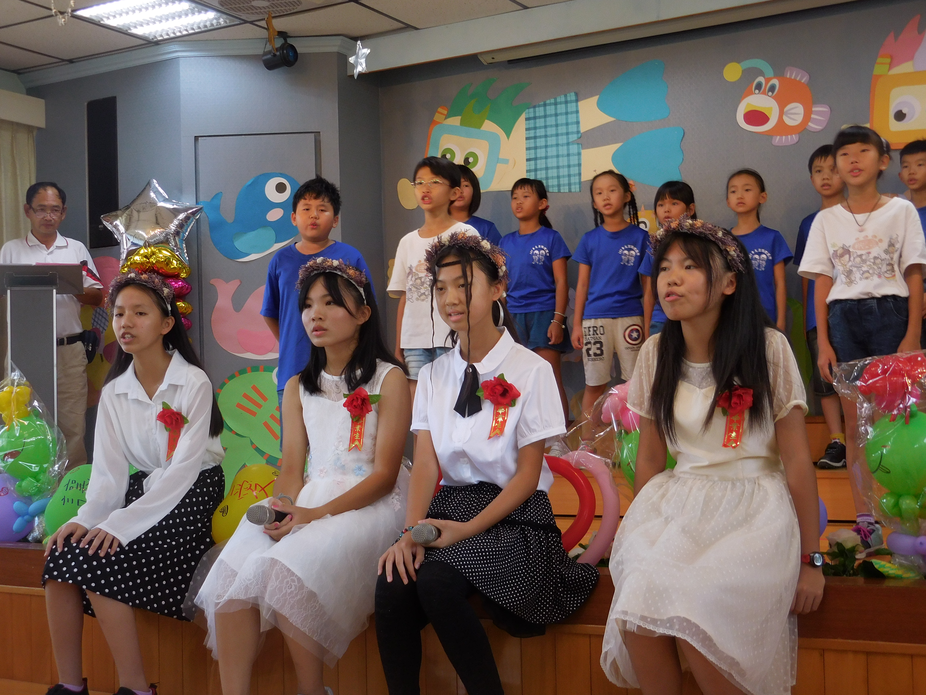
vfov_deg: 32.2
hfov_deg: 42.1
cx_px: 463
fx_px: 1204
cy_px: 348
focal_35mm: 45
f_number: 4.2
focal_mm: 8.1
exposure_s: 1/30
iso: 160
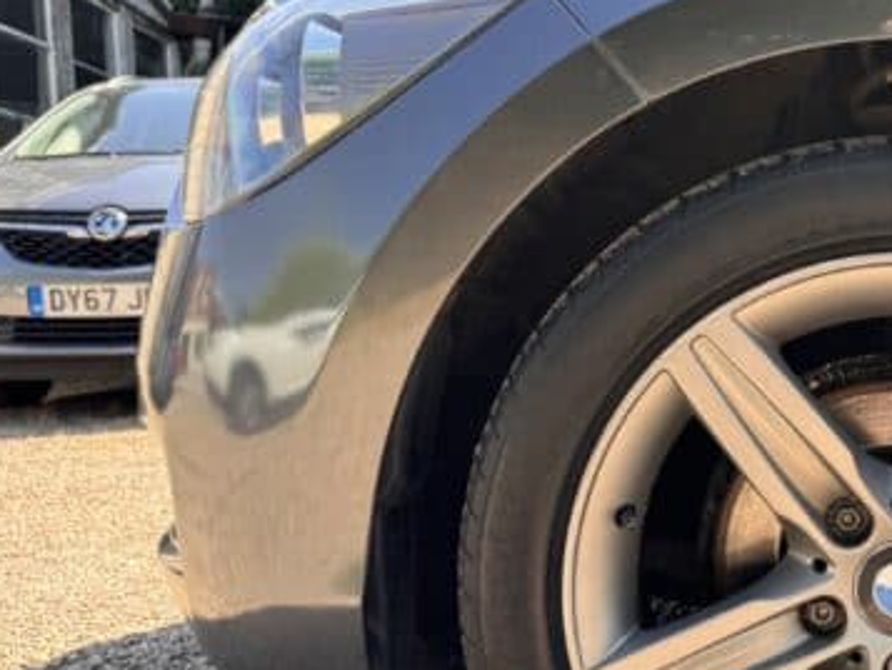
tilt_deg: -7.1
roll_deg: -0.4
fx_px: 1212
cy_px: 431
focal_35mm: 47
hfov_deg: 37.5
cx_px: 822
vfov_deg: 30.7
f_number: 1.78
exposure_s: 1/474
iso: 80
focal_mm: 6.76
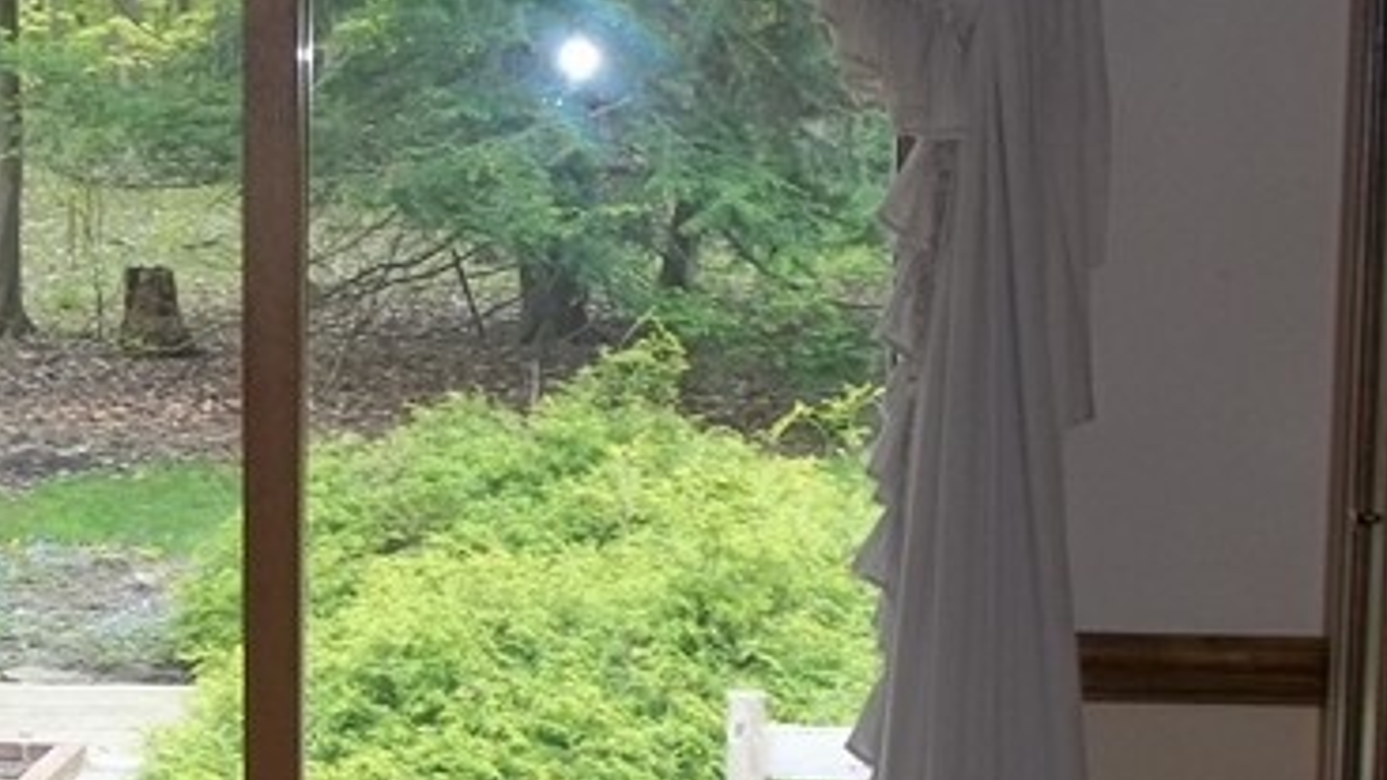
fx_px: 3567
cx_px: 79
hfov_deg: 21.4
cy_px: 565
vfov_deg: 12.5
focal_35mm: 97
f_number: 2.9
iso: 80
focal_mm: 5.7
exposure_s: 1/50
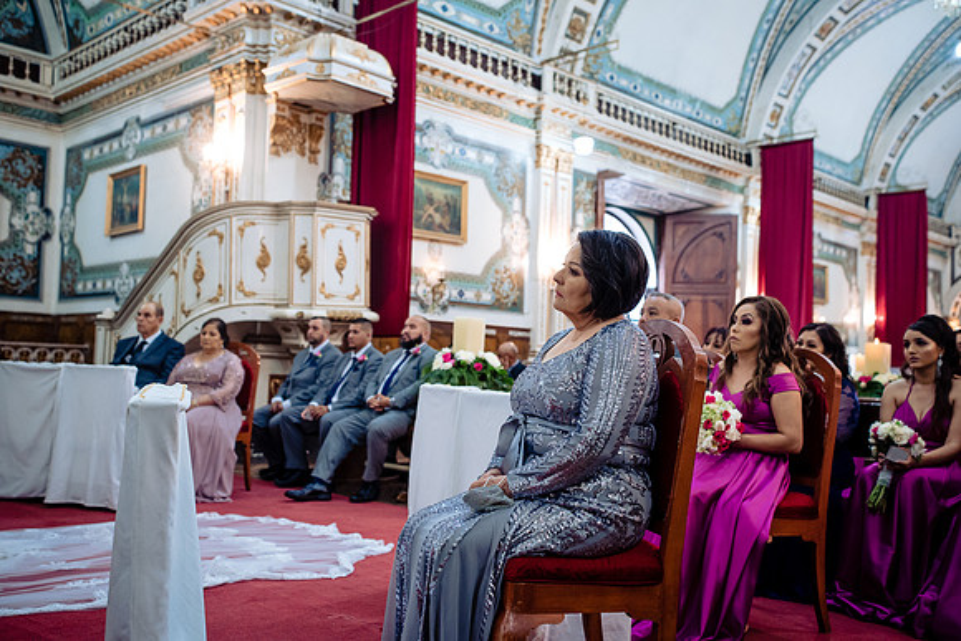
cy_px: 320
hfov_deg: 54.4
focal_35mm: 35
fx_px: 934
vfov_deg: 37.9
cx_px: 480
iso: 1600
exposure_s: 1/80
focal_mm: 35
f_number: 3.2
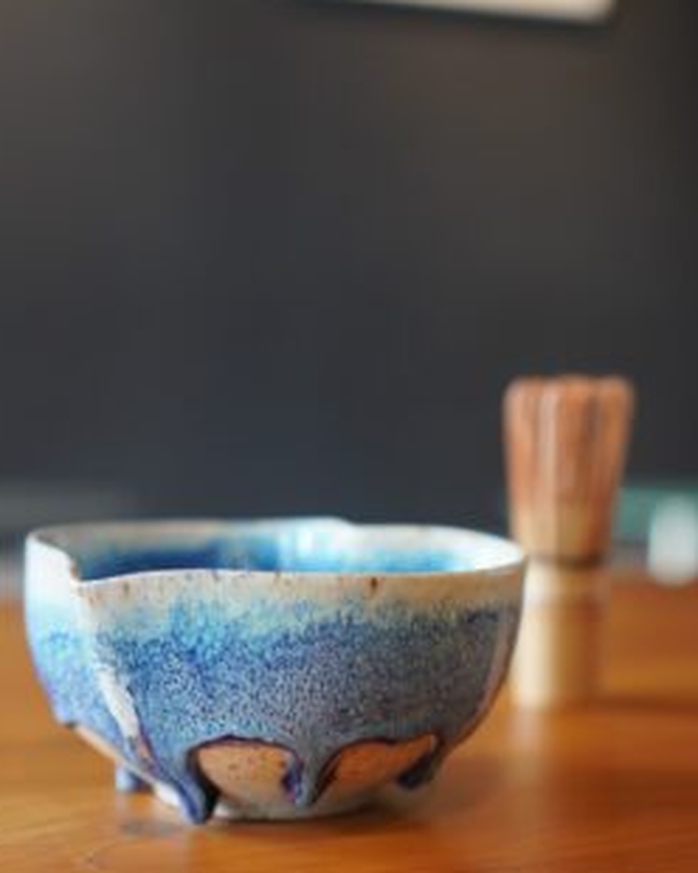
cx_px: 350
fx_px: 1616
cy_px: 456
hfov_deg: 24.4
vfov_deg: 30.2
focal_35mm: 63
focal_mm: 35
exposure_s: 1/125
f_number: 2.2
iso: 640
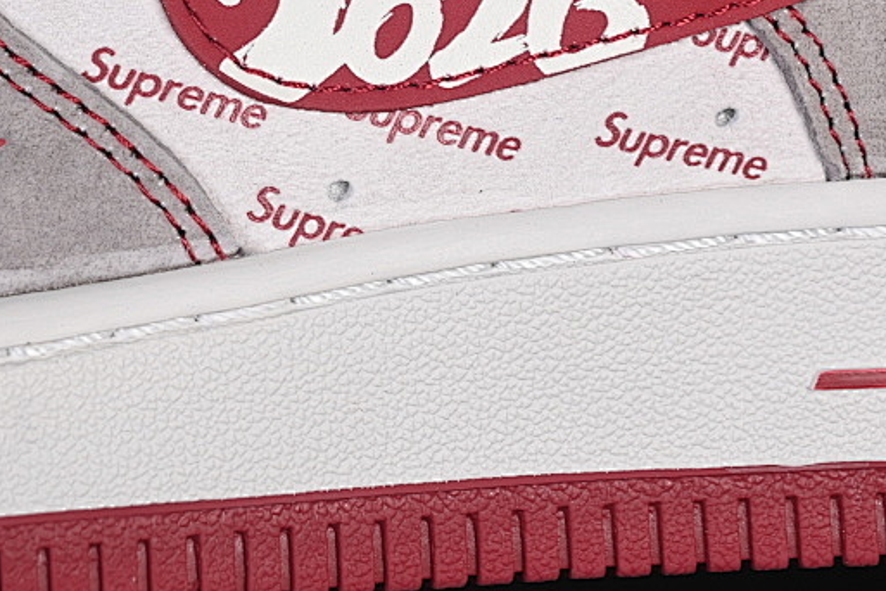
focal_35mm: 158
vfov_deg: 8.6
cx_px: 454
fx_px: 3888
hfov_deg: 13.0
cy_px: -2
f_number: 7.1
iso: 160
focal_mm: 50
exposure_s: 1/80
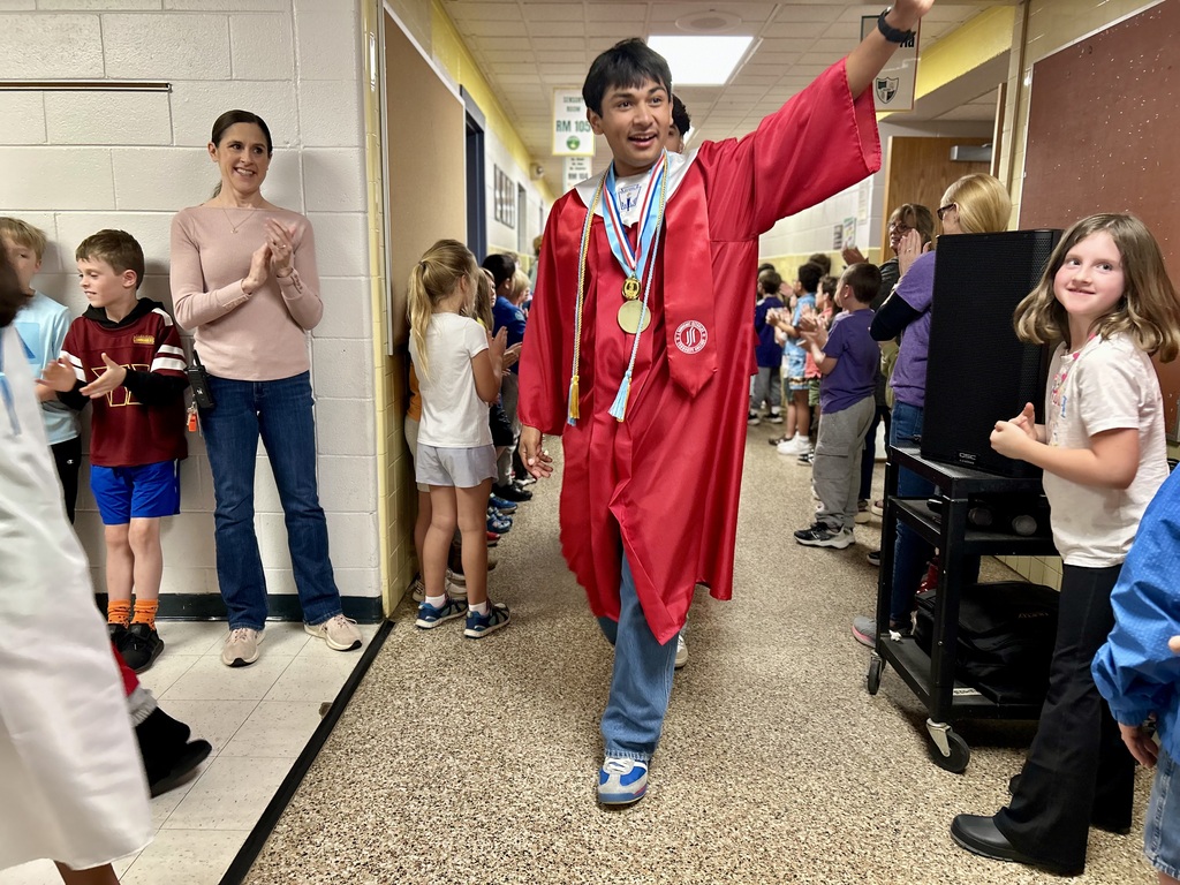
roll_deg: -0.2
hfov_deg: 67.3
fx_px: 886
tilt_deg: -12.0
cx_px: 590
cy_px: 442
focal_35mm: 26
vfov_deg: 53.1
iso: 125
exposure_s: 1/60
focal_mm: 5.7
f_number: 1.5
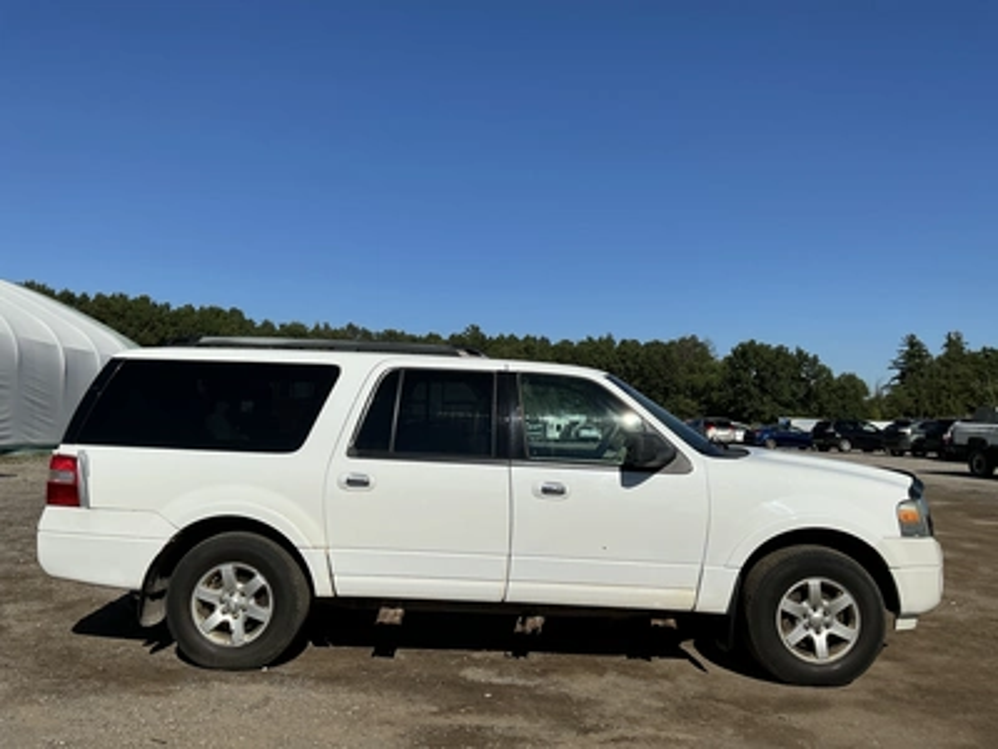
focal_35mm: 28
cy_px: 374
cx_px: 499
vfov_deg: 49.7
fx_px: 807
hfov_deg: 63.4
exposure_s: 1/4785
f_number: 1.8
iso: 25
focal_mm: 3
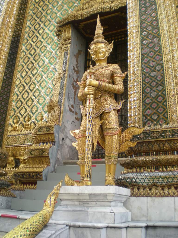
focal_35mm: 38
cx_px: 89
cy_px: 119
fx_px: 261
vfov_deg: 49.0
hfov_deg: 37.7
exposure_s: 1/103
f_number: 3.1
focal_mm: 6.3
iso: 50
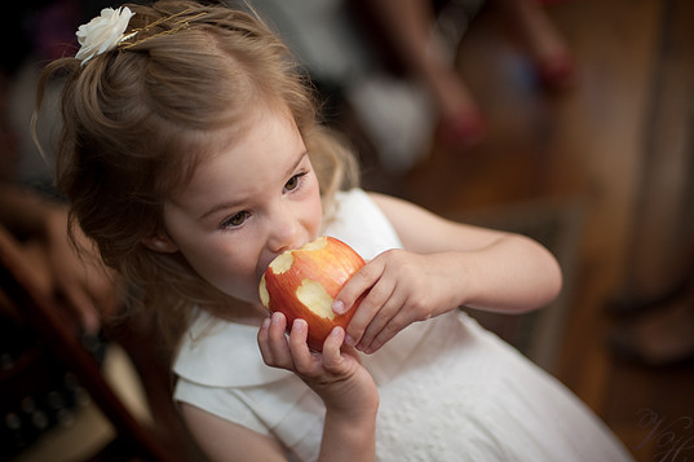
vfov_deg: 25.0
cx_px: 345
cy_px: 246
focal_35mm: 54
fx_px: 1040
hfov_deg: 36.9
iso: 200
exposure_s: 1/200
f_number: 1.4
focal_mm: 50
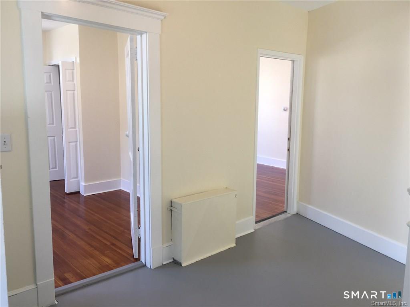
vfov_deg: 48.2
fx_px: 343
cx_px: 205
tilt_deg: -8.8
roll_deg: -1.0
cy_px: 154
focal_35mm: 29
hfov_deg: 61.7
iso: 32
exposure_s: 1/60
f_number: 2.2
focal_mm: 4.15
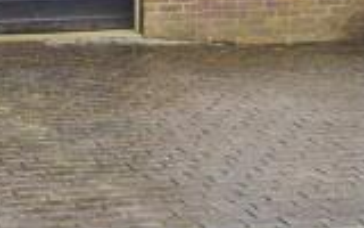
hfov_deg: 15.1
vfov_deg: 9.0
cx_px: 184
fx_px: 1369
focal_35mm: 138
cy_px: -198
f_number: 14
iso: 640
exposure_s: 1/100
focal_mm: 22
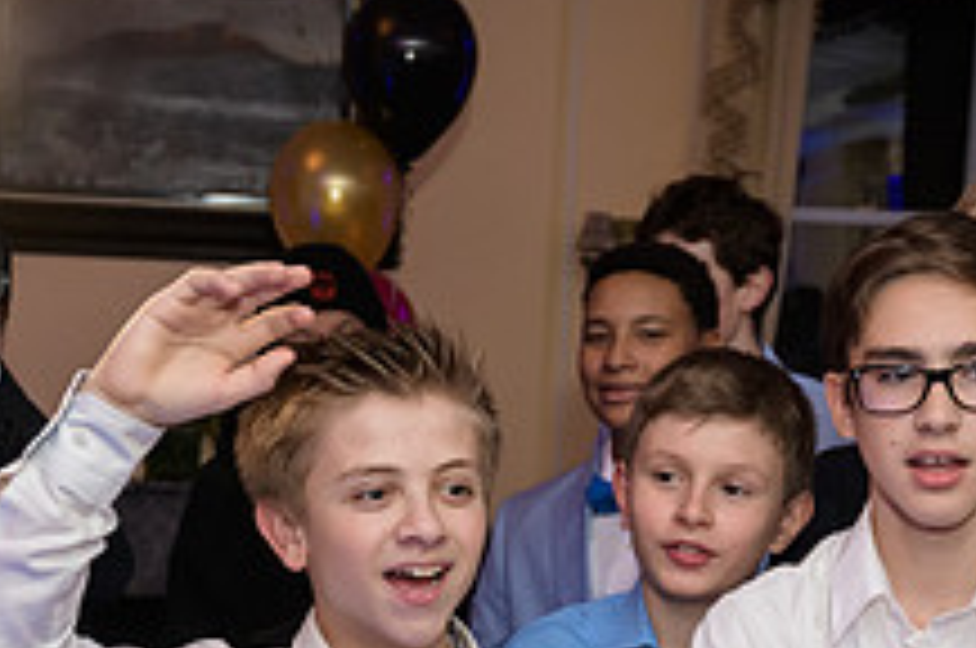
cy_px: 623
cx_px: 391
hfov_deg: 27.0
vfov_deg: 17.8
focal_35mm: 75
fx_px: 2030
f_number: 4
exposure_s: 1/125
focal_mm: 28
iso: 800
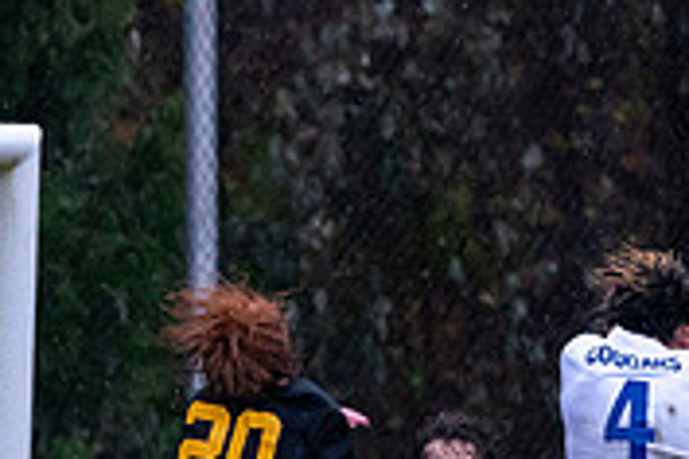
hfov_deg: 1.6
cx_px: 460
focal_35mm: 1253
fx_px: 23979
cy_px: 550
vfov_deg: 1.1
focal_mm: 247
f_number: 5.6
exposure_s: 1/1000
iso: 3200
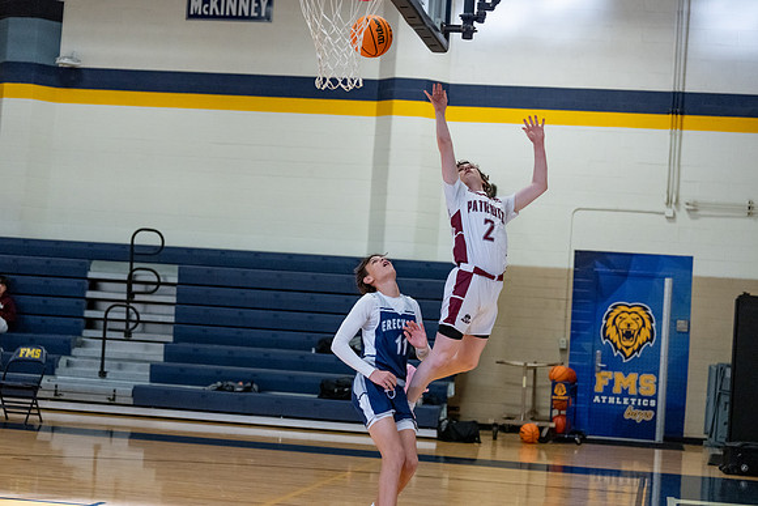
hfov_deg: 25.8
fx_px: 1657
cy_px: 253
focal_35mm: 79
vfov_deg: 17.4
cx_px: 379
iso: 5000
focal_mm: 70
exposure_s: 1/1000
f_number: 2.8
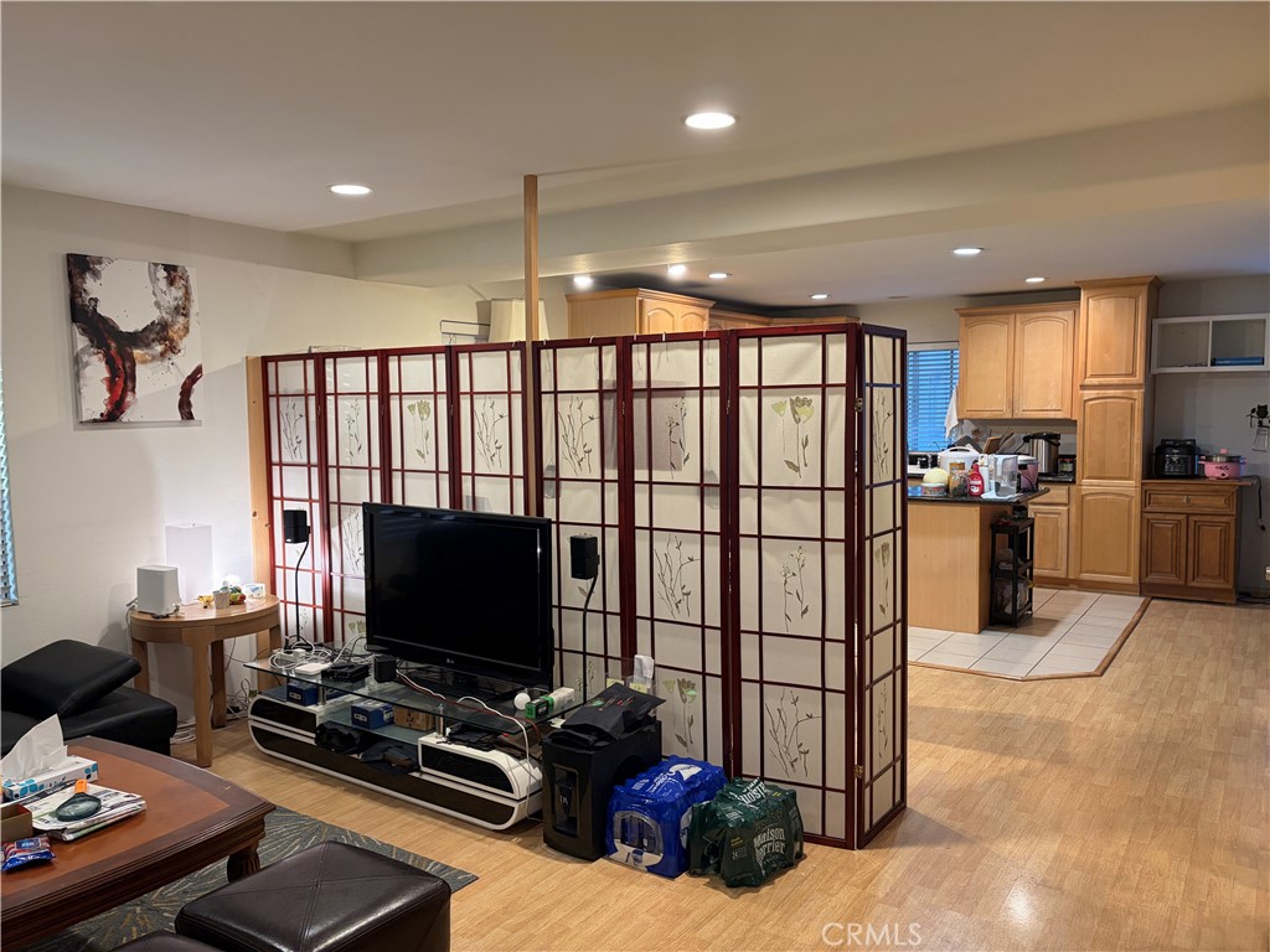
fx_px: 954
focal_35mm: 26
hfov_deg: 67.3
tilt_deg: -3.3
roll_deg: -0.4
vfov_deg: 53.1
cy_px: 476
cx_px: 635
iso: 200
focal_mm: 5.96
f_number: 1.6
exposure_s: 1/60
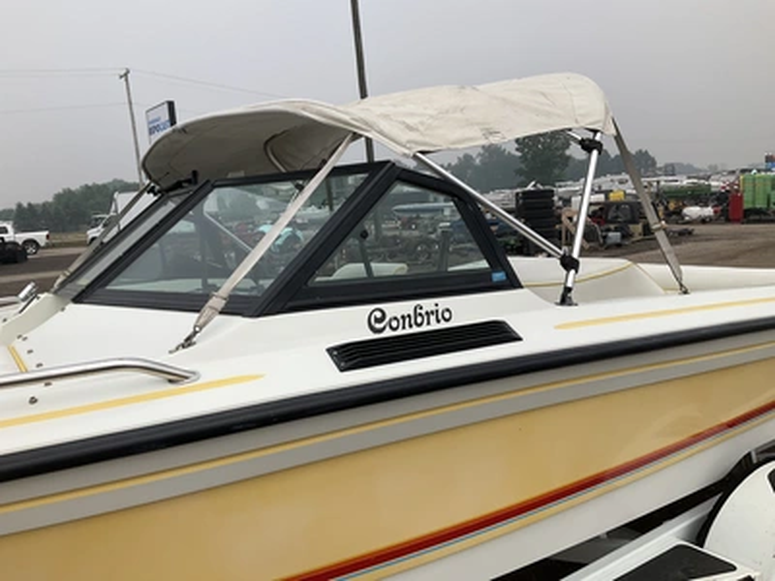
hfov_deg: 61.7
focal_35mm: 29
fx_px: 649
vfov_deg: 48.2
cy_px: 290
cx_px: 388
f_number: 1.8
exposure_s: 1/1626
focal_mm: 3
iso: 25
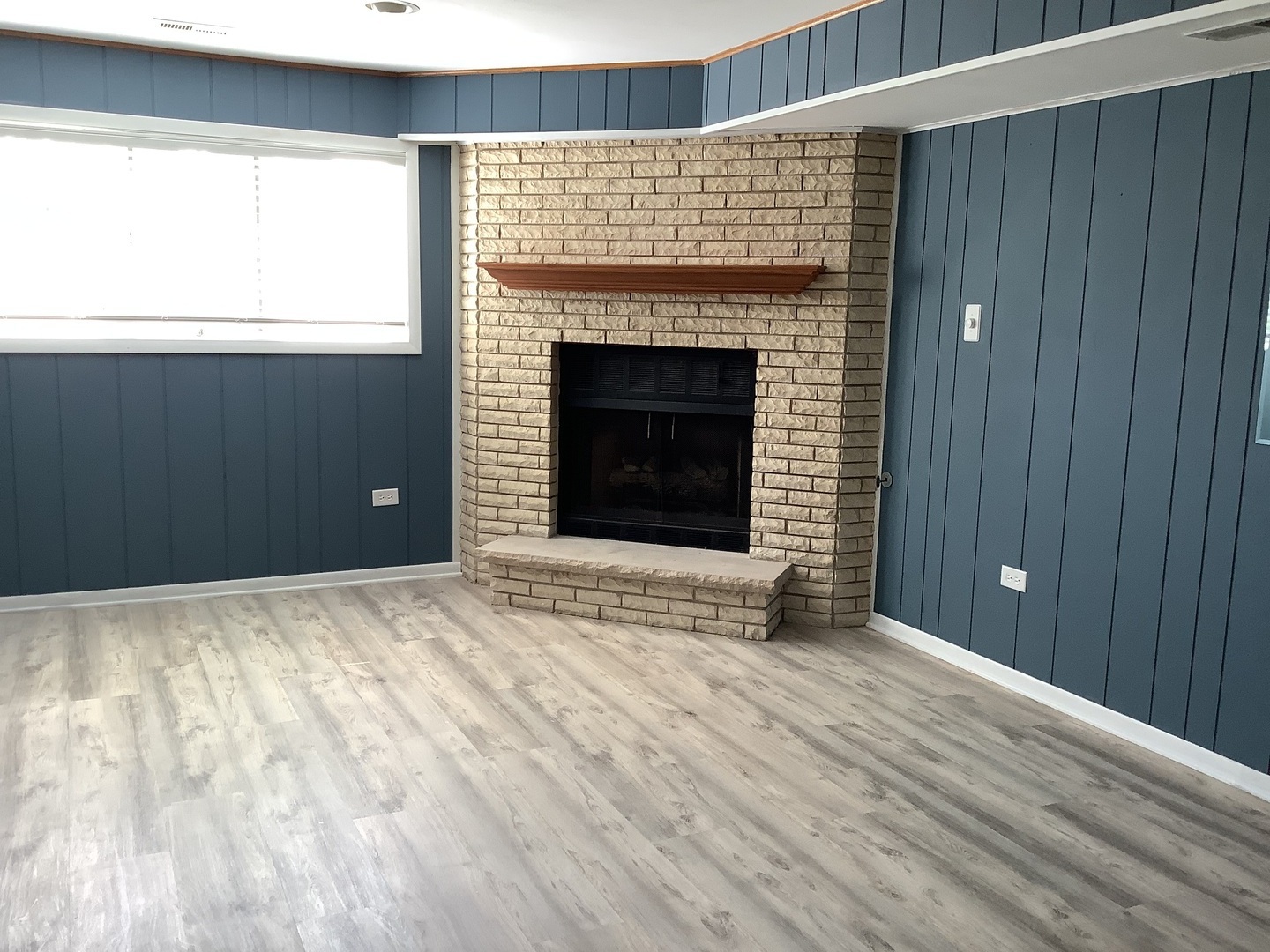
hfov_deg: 58.4
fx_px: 1137
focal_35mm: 31
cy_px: 476
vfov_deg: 45.4
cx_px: 635
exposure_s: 1/60
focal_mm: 3.3
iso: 80
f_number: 2.4
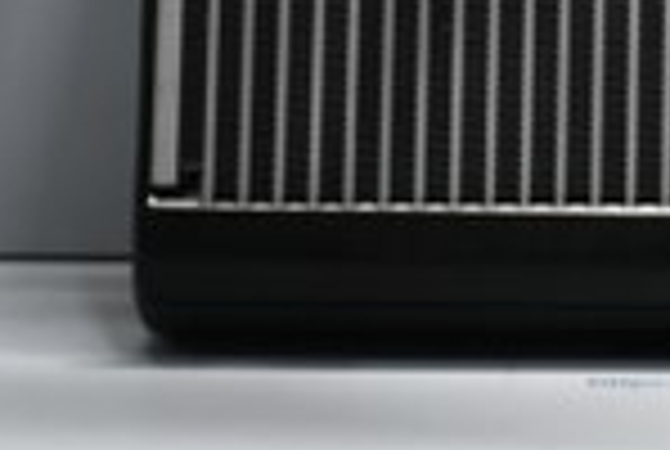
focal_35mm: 229
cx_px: 791
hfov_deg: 8.9
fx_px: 4270
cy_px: -310
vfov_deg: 5.9
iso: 800
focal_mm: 38
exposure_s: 1/60
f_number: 5.6
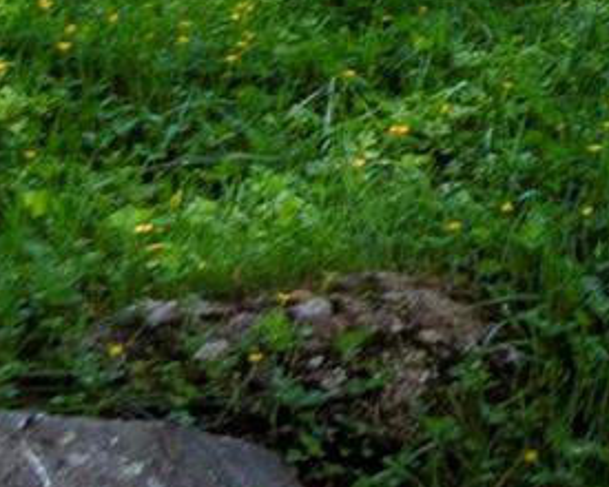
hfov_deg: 8.4
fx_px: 3533
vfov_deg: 7.2
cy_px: -854
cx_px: 1765
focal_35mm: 196
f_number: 7.1
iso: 320
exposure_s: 1/800
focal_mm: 28
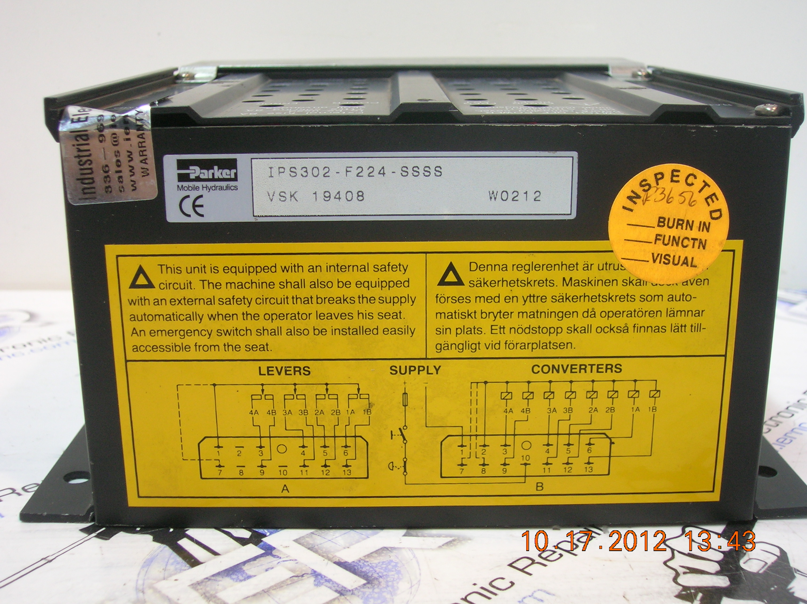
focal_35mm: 42
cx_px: 404
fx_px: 978
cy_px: 302
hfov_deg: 44.8
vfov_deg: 34.3
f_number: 3.1
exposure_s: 1/4
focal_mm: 7
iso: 93
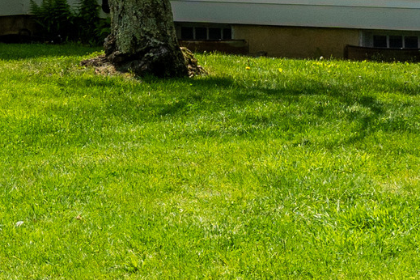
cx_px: 28
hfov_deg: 13.7
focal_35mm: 148
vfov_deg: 9.0
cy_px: -145
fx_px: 1727
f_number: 8
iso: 320
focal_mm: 25
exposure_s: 1/250
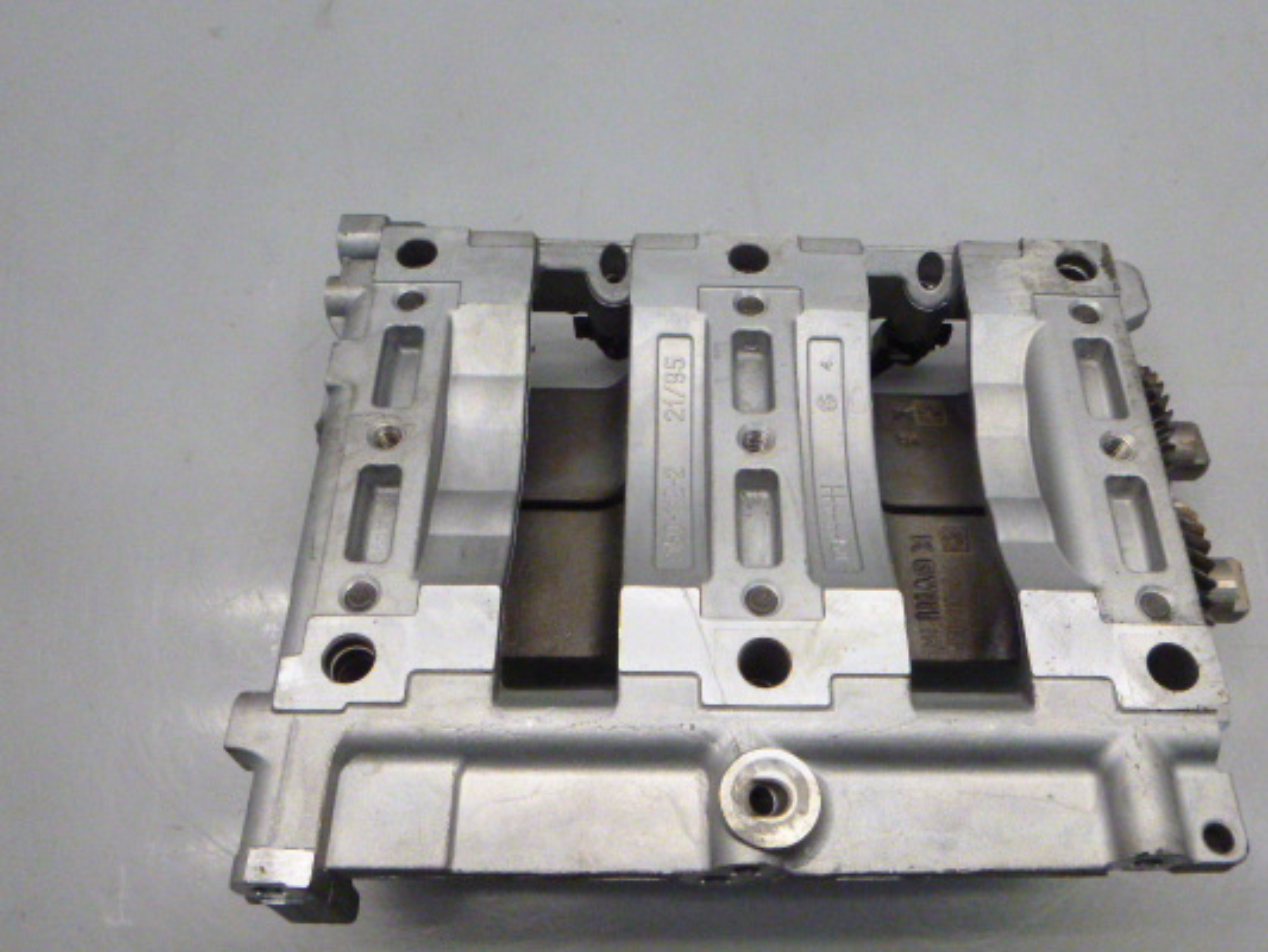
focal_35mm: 30
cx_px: 685
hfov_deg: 59.9
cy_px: 507
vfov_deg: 46.8
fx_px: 1099
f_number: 3.9
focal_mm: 4.5
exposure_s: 1/160
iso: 800
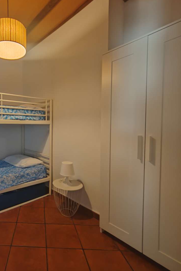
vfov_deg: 86.9
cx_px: 30
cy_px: 133
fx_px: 143
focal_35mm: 19
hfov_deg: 58.4
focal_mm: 2.16
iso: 1000
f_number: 2.2
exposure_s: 1/20
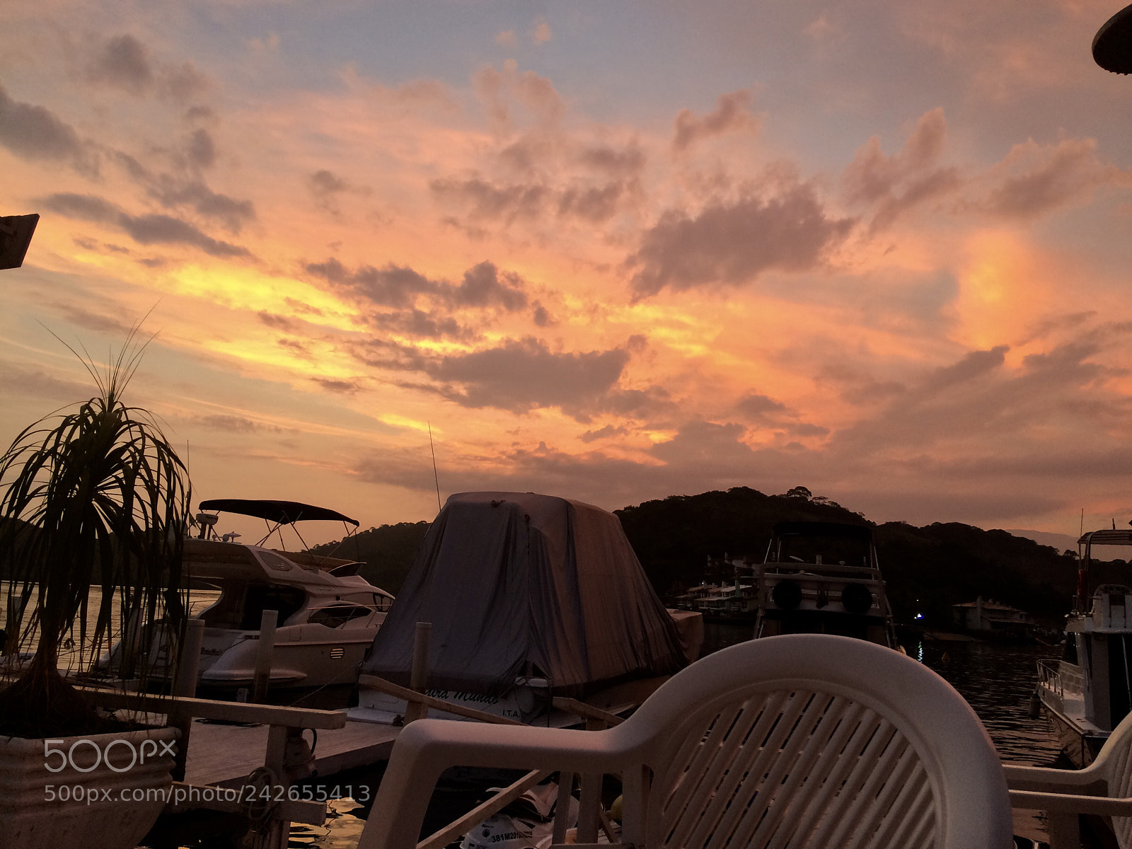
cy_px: 424
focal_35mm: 29
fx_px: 948
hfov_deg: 61.7
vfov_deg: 48.2
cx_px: 566
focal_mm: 4.15
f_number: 2.2
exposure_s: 1/40
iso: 40
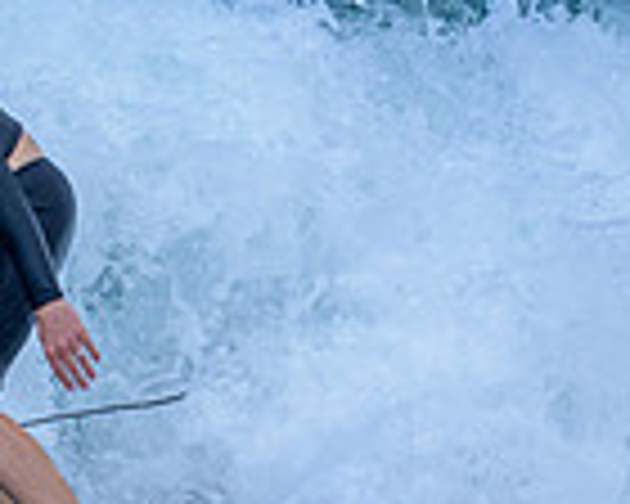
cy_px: 419
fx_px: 64663
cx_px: -349
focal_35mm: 3468
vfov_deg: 0.4
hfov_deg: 0.6
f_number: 6.3
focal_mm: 800
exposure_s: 1/2000
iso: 450
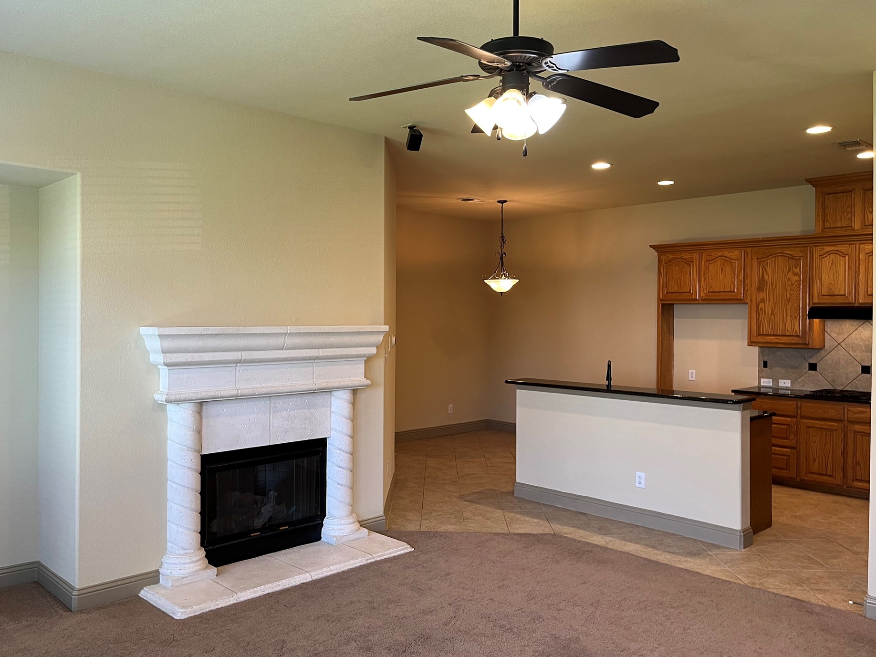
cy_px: 309
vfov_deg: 48.2
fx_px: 734
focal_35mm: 29
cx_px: 418
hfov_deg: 61.6
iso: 80
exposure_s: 1/60
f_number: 1.6
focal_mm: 5.1
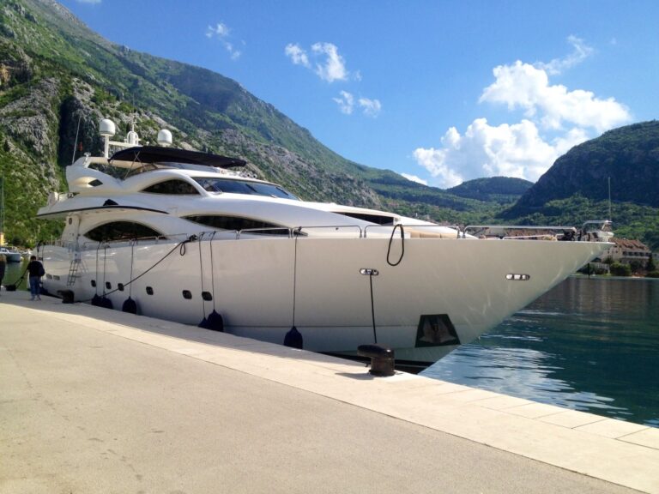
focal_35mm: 35
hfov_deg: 52.6
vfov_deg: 40.7
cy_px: 247
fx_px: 666
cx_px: 330
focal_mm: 4.28
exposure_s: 1/2045
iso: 64
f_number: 2.4
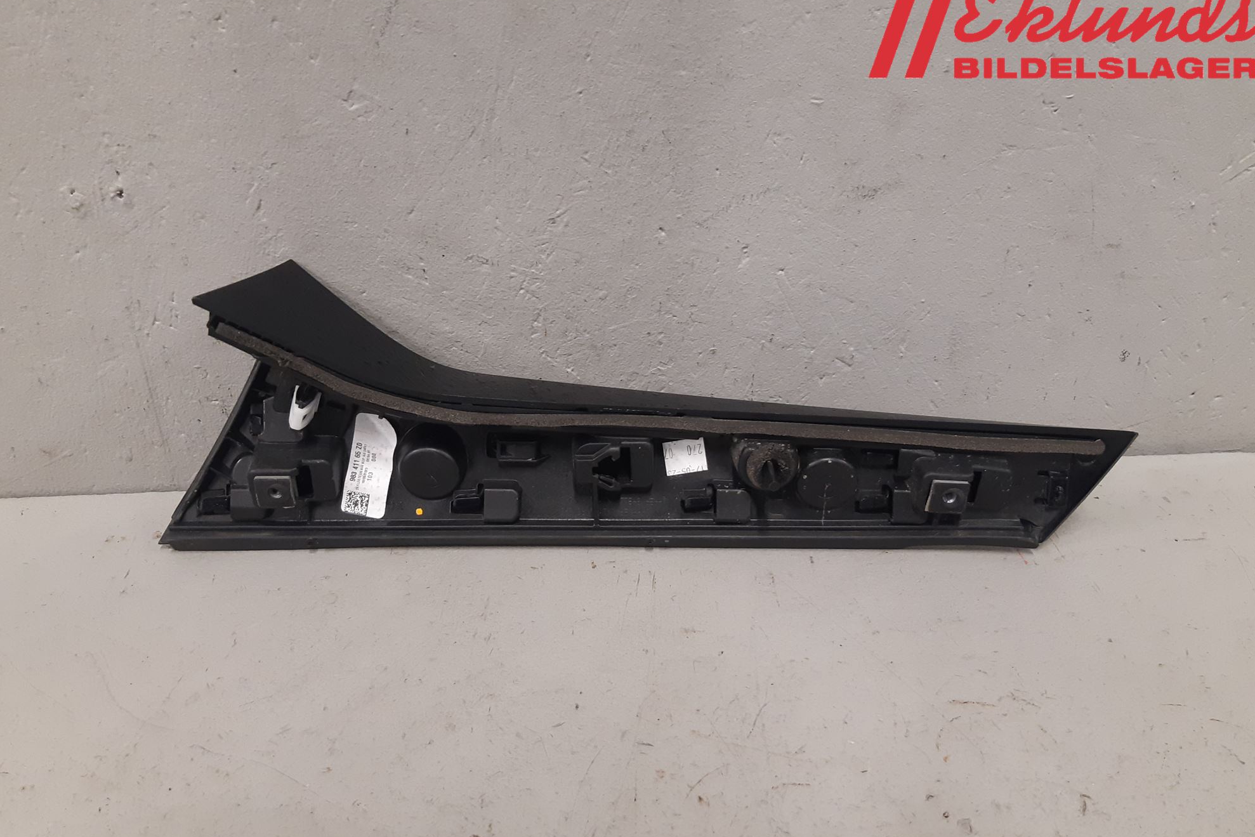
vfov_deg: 46.3
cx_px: 608
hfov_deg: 65.5
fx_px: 976
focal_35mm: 28
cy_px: 458
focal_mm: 3.93
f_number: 1.7
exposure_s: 1/50
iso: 160
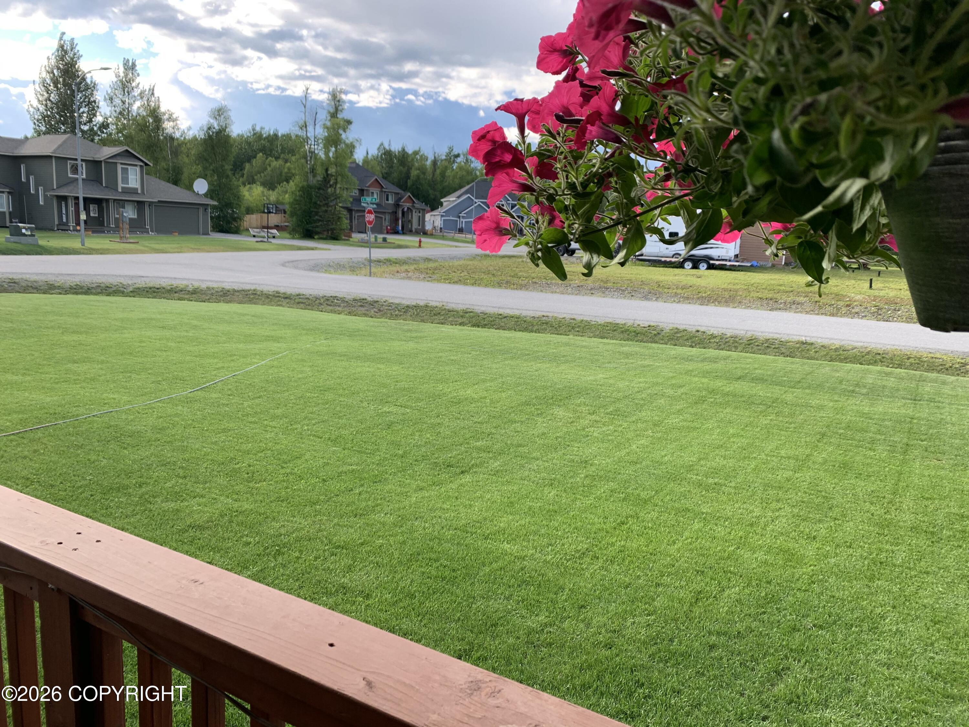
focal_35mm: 26
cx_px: 484
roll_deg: -3.2
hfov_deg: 67.3
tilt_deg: -9.4
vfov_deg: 53.1
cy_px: 364
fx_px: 728
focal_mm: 4.25
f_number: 1.8
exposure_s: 1/363
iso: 25
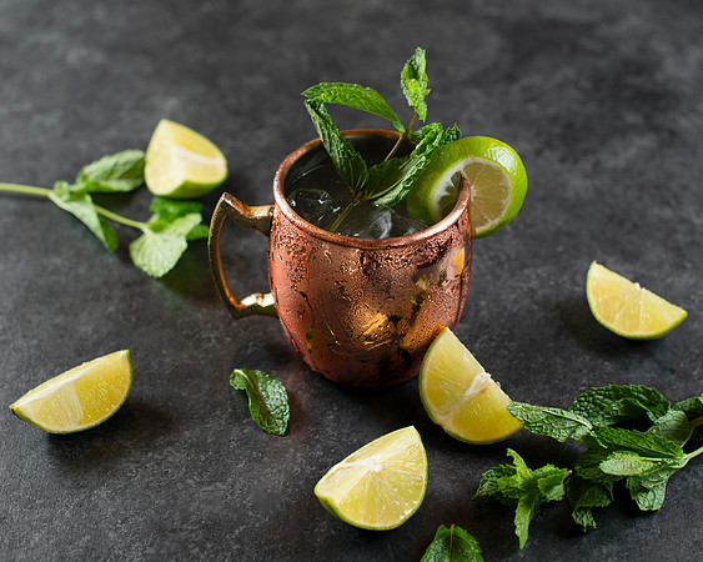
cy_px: 273
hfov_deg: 31.0
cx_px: 379
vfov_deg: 25.0
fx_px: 1266
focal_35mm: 61
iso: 250
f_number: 4
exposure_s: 1/100
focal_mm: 50
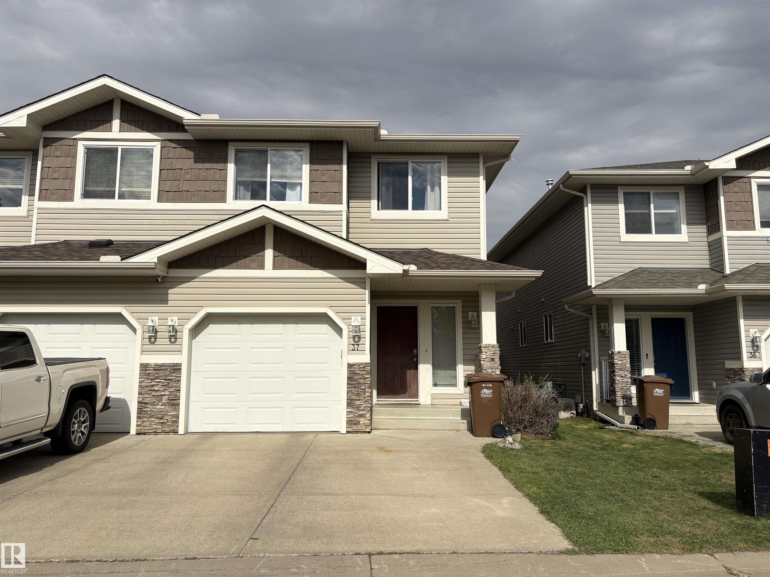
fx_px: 578
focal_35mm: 26
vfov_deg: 53.1
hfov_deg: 67.3
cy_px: 288
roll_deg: +0.7
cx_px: 385
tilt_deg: +8.4
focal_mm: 5.96
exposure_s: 1/8850
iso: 50
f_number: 1.6
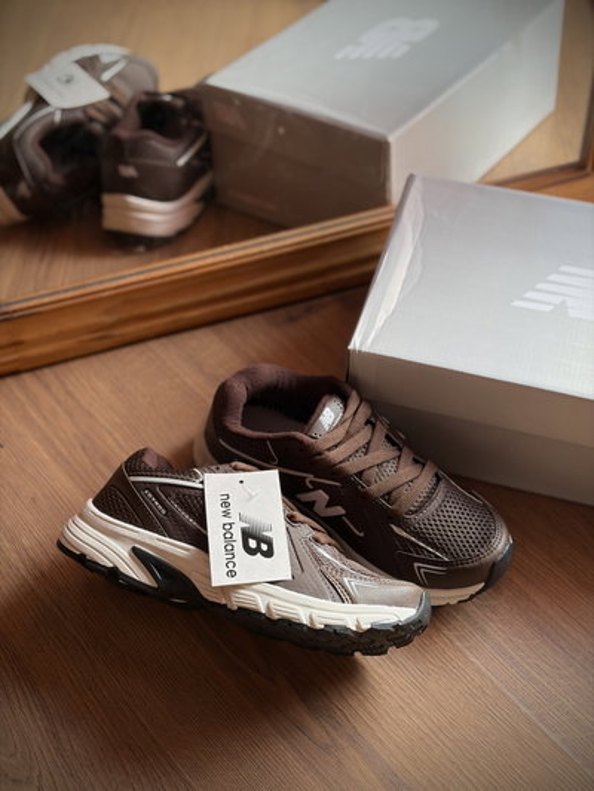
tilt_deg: -50.8
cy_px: 396
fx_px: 1189
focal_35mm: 52
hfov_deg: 28.0
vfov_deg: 36.8
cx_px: 297
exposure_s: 1/100
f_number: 1.6
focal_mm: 5.96
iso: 50
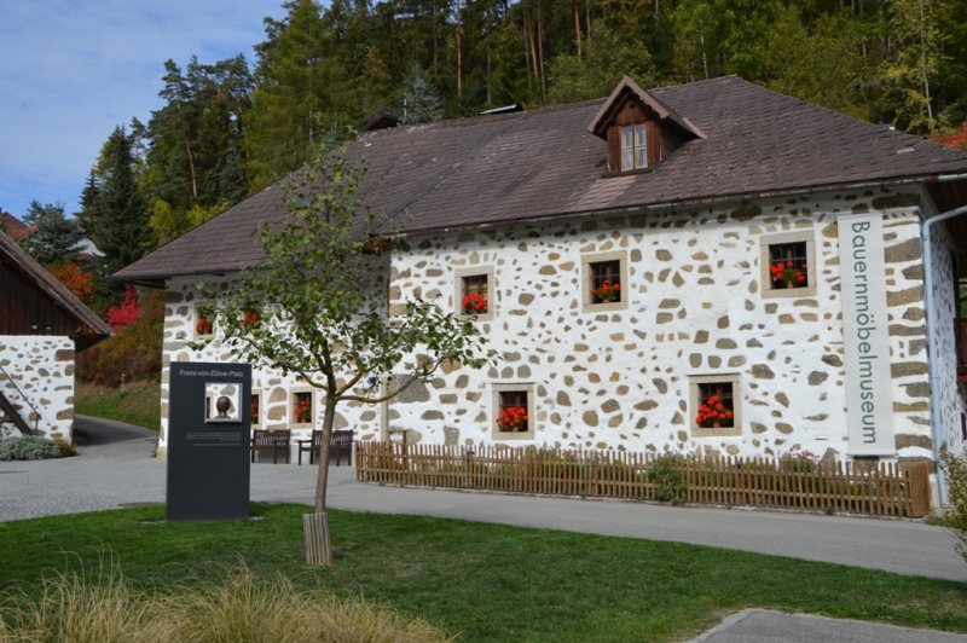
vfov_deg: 35.4
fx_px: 1006
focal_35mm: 38
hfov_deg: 51.3
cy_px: 322
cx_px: 484
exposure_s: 1/250
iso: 100
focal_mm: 25
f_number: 8
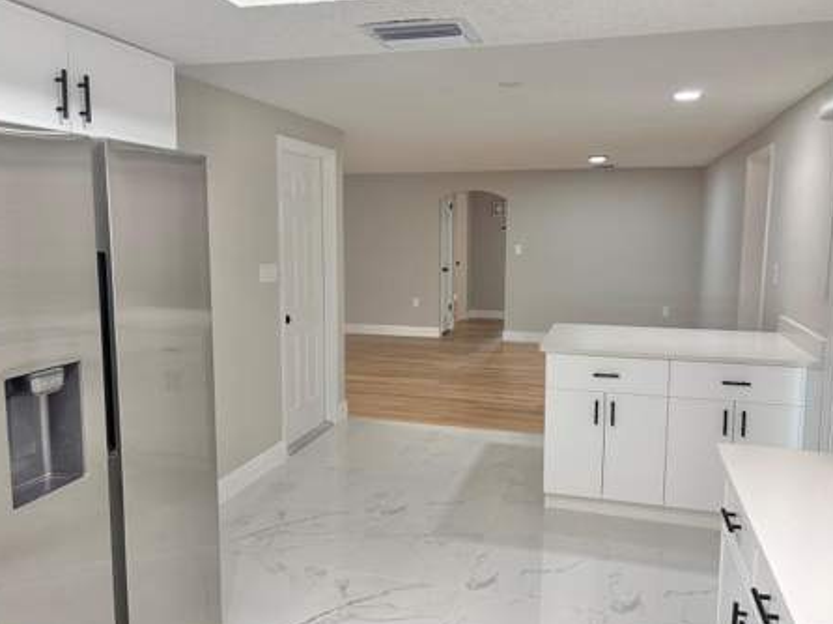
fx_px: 673
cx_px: 424
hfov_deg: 63.5
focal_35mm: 28
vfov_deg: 49.7
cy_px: 299
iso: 80
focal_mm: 5.96
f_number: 1.6
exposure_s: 1/60
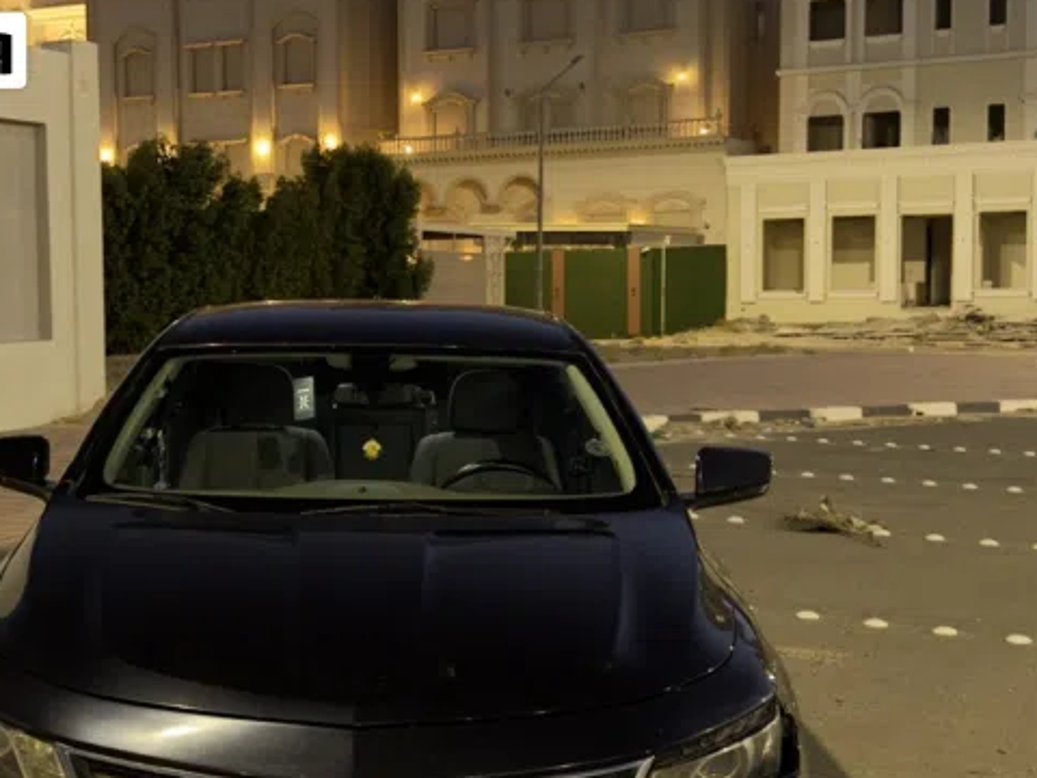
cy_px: 400
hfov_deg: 55.7
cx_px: 352
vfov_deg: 44.2
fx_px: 959
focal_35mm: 32
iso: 1000
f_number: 1.78
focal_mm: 6.76
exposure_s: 1/33
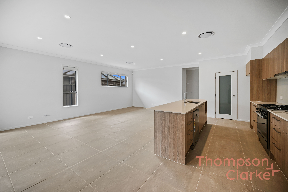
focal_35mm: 14
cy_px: 96
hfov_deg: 104.2
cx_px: 144
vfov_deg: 81.3
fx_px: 112
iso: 100
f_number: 4
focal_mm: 14
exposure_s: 1/15
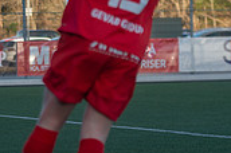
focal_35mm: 338
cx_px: -95
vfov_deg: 4.0
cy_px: 132
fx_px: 2165
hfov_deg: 6.1
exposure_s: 1/1000
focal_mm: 100
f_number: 3.2
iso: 140
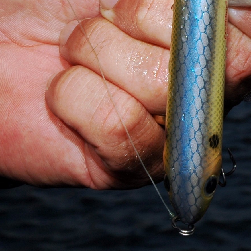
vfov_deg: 10.0
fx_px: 1427
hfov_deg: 9.6
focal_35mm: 174
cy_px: 43
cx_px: 426
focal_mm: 40
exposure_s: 1/500
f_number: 16
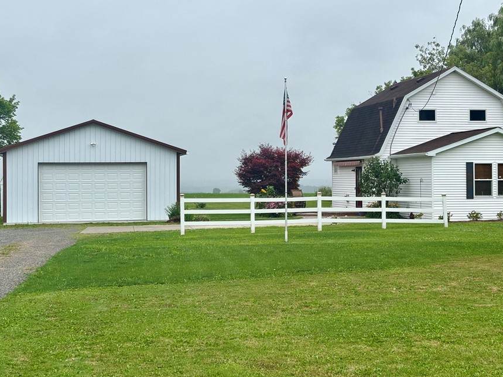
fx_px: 901
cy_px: 173
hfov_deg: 31.2
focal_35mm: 62
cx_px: 276
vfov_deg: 23.6
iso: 32
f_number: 1.6
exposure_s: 1/1695
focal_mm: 5.96
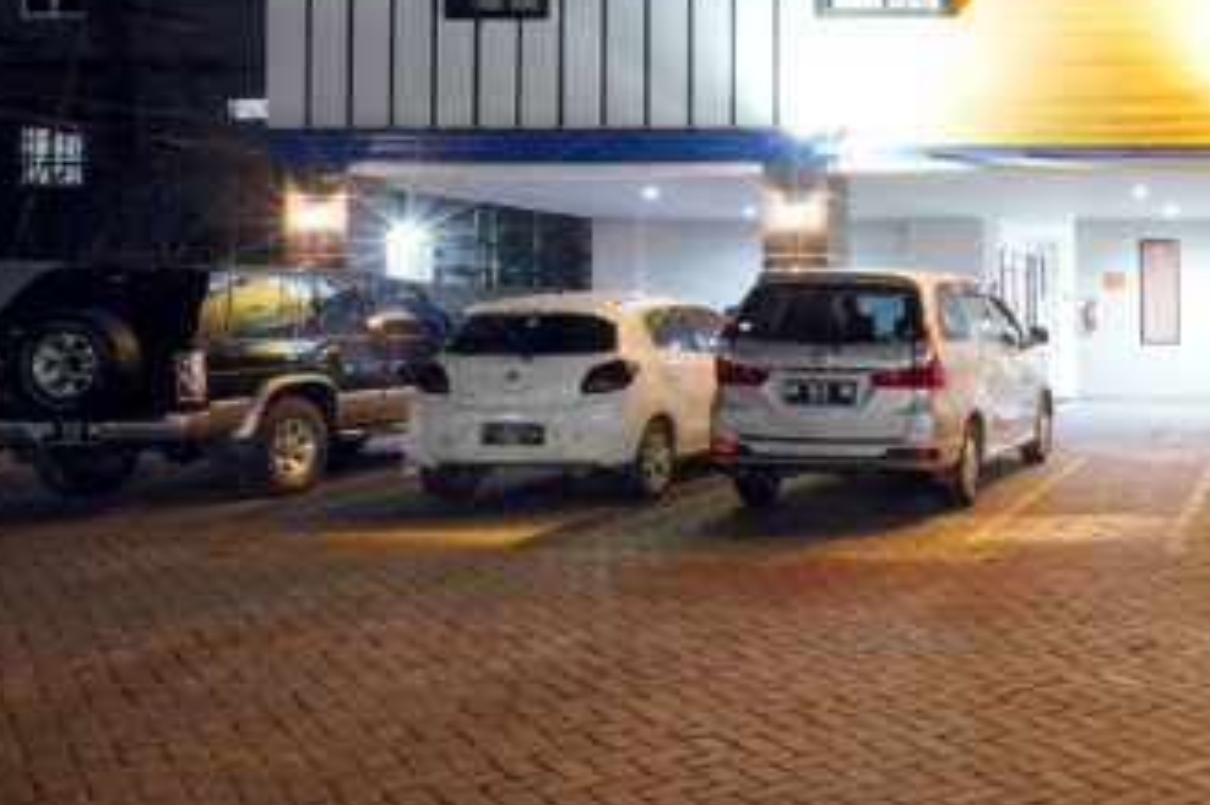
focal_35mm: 35
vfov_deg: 36.8
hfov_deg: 43.5
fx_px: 1176
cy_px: 184
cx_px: 1298
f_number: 16
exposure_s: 13
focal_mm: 16
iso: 640
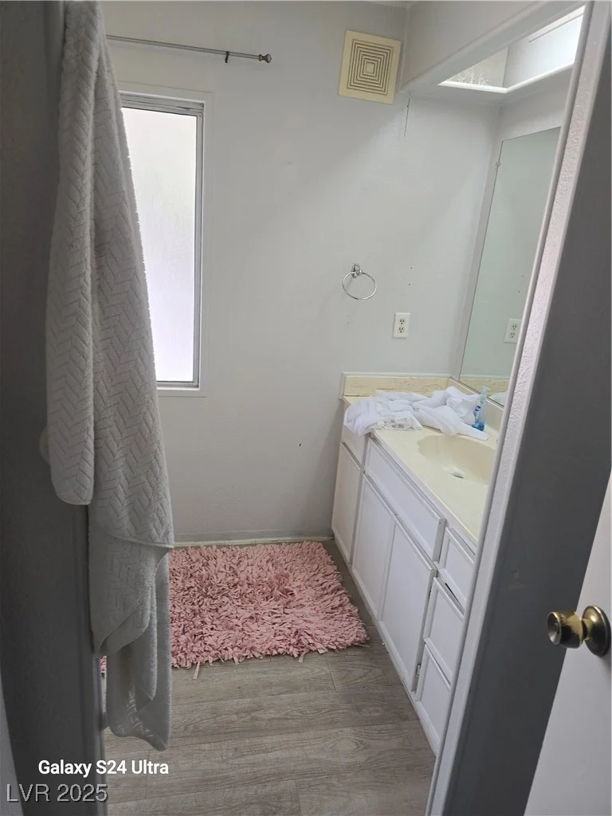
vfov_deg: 73.9
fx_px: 542
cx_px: 306
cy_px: 408
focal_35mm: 23
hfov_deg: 58.9
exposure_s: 1/120
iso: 80
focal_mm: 6.3
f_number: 1.7
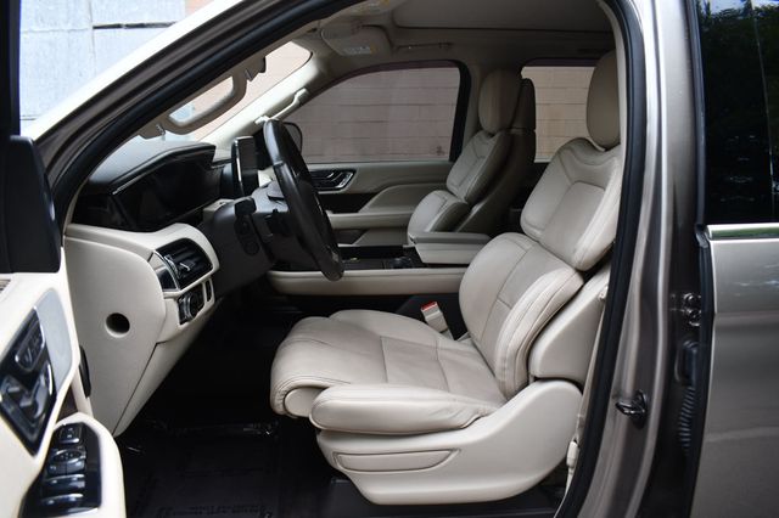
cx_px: 390
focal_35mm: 27
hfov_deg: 67.4
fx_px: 584
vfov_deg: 47.9
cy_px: 259
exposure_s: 1/250
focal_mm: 18
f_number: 4
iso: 400
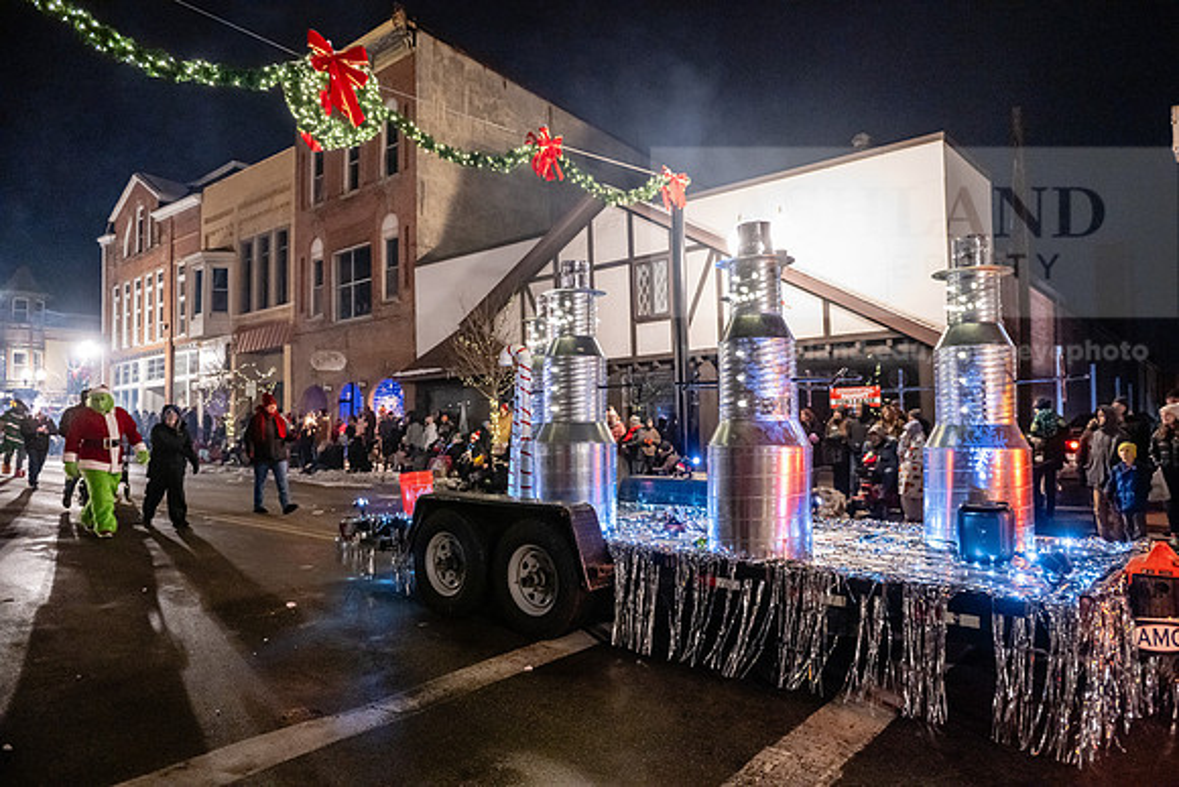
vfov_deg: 53.2
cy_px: 394
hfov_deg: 73.7
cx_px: 590
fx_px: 786
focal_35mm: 24
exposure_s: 1/160
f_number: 2.8
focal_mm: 24
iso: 6400
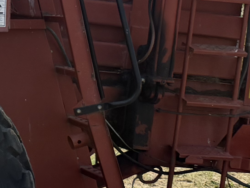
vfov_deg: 11.9
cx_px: -253
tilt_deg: -4.0
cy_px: 69
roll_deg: -1.2
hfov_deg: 13.5
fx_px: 903
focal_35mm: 125
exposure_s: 1/4673
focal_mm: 6.76
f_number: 1.78
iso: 100
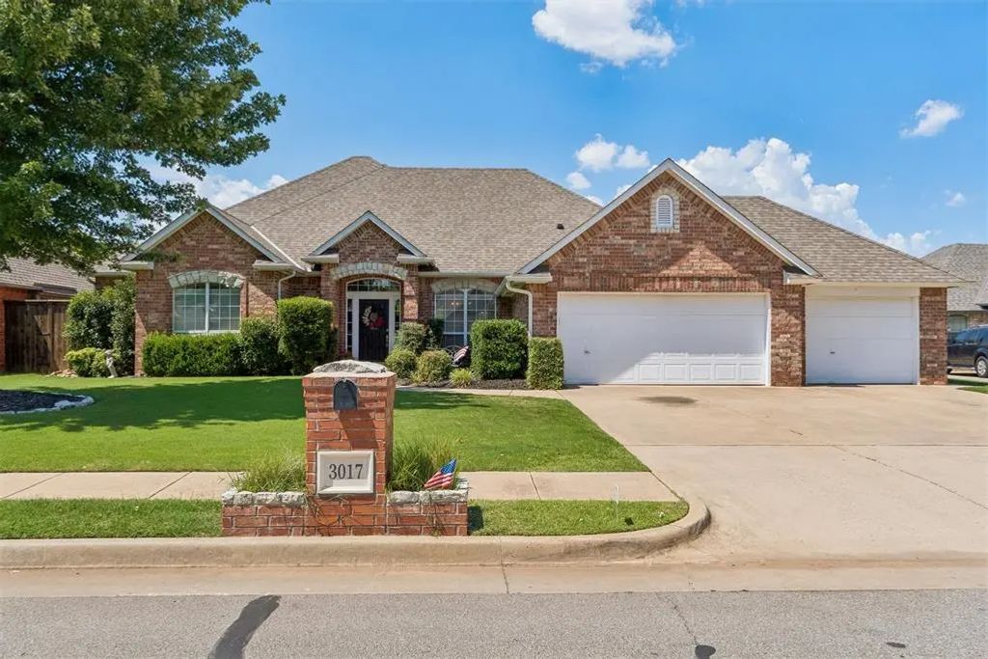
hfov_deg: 67.4
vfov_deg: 47.9
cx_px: 494
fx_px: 741
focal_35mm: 27
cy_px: 330
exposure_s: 1/2000
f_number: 7.1
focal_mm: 18
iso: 200
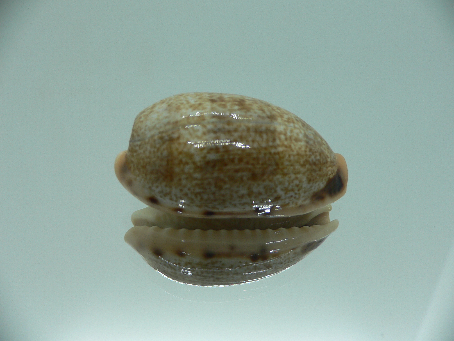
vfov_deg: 40.7
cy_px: 170
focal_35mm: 35
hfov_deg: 52.6
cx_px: 227
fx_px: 459
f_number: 2.8
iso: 80
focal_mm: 4.6
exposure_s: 1/60
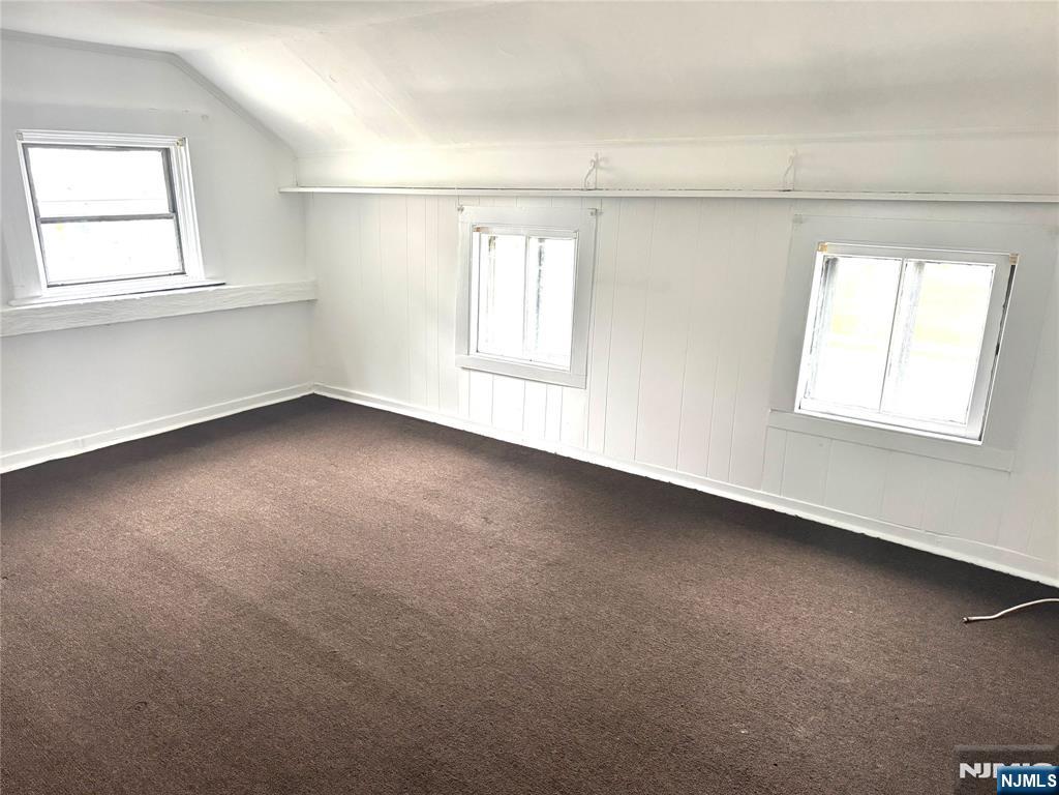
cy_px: 398
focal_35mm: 24
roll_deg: -0.1
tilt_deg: -17.8
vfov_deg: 56.8
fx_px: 734
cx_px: 530
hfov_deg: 71.6
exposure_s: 1/60
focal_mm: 6.76
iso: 500
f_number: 1.78
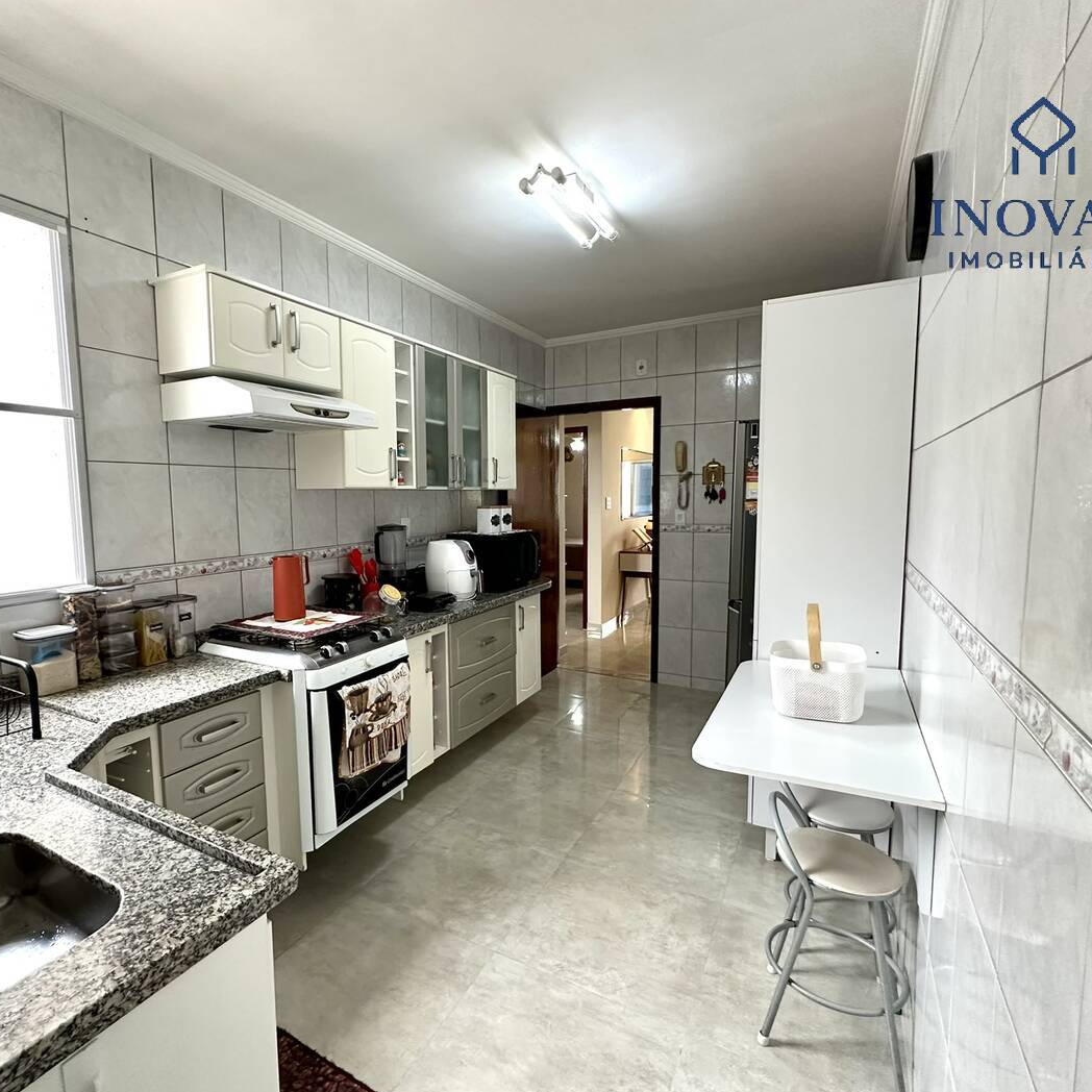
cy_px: 553
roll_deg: +0.7
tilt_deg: -6.0
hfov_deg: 83.7
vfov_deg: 84.0
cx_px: 492
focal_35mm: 17
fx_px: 607
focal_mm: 2.22
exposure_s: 1/120
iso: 320
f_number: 2.2
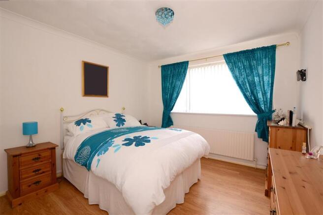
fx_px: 135
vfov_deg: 77.3
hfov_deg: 100.4
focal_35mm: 15
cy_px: 108
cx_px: 162
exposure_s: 1/60
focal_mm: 10
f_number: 5.6
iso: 400
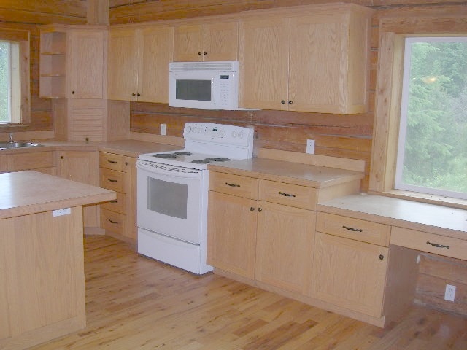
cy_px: 175
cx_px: 234
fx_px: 513
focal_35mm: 38
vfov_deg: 37.7
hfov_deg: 49.0
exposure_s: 1/60.1
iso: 50
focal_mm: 7.8
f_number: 2.8
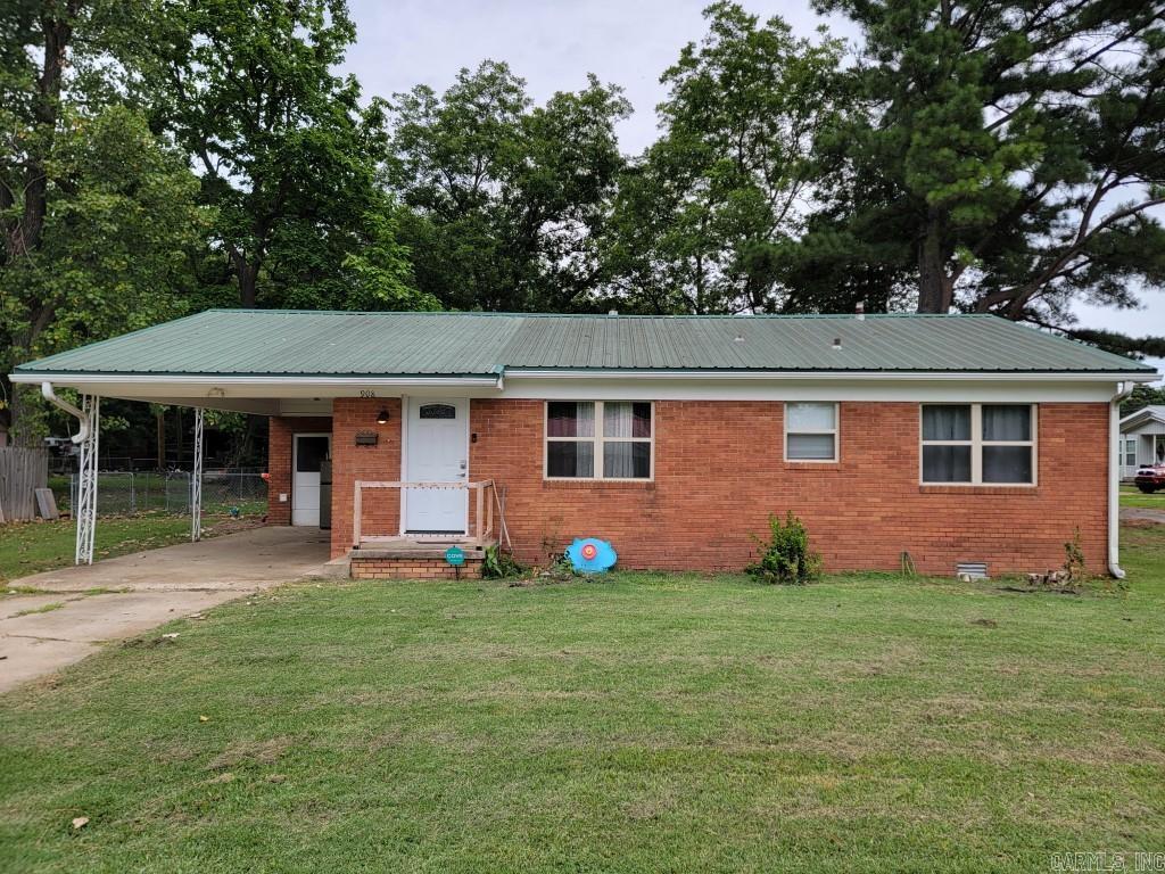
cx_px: 582
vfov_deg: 56.8
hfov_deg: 71.6
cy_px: 437
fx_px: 808
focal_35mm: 24
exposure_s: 1/453
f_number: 1.8
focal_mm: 6.7
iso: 16
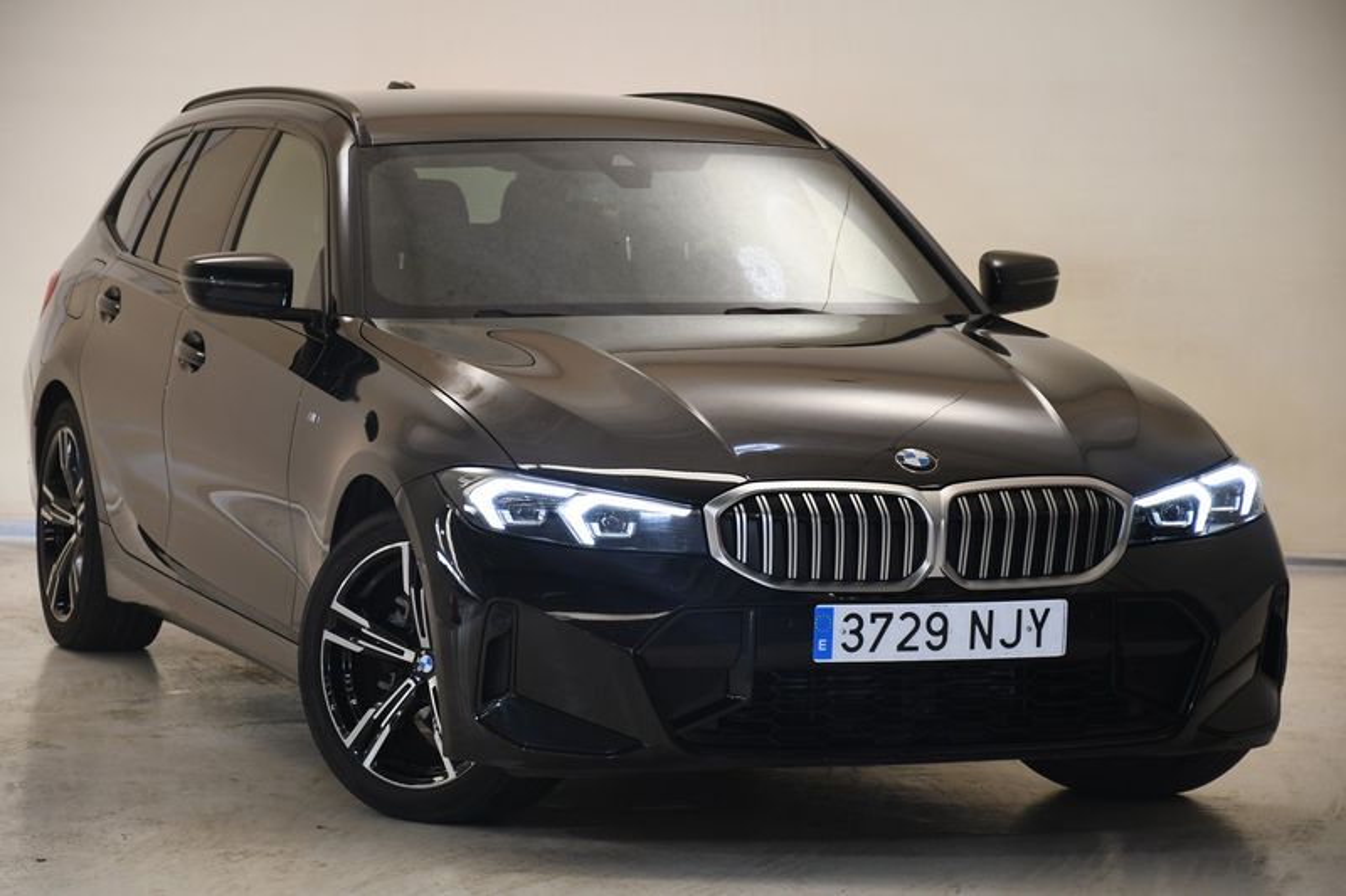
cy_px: 448
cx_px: 673
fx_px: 5046
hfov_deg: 15.2
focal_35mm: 135
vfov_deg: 10.2
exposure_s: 1/30
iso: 640
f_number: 5.3
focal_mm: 90
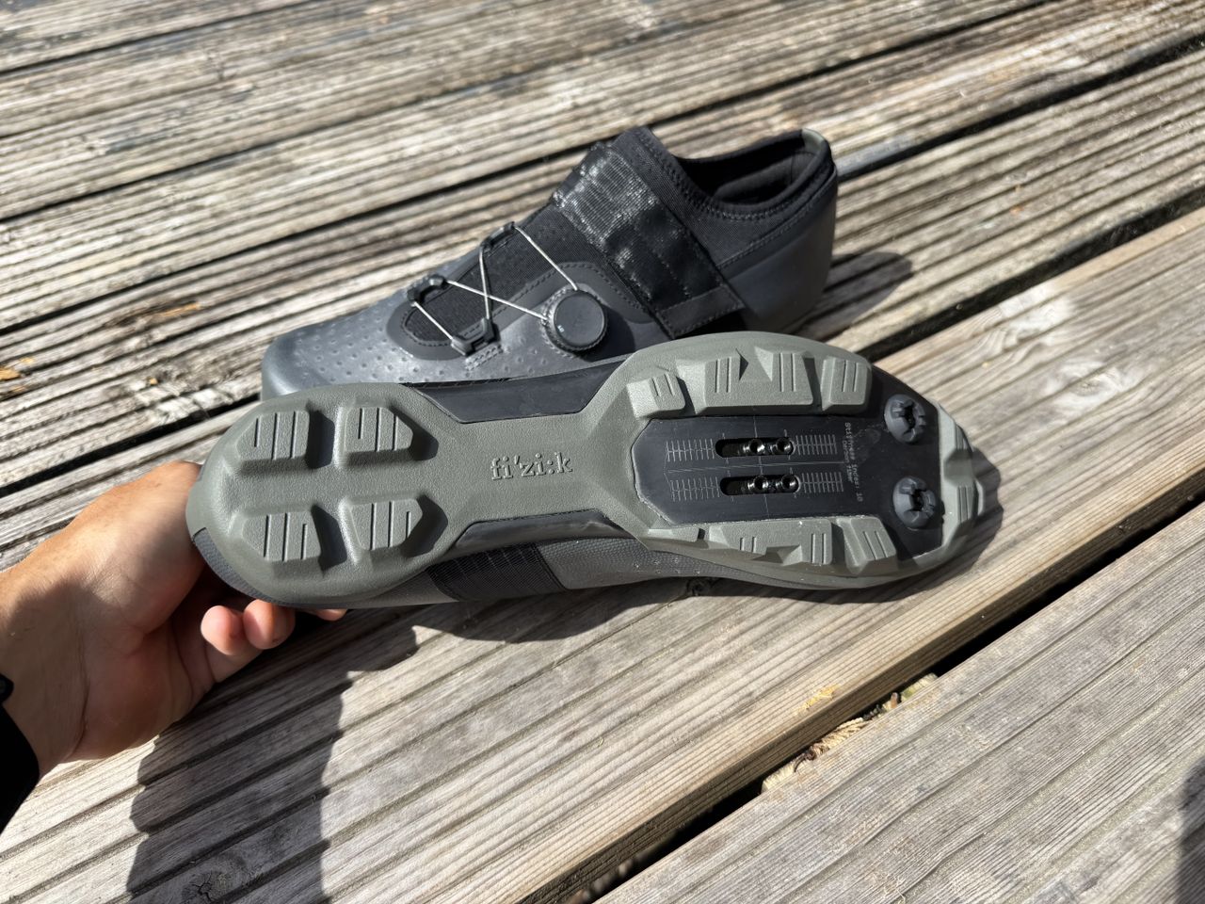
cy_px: 452
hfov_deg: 71.6
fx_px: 835
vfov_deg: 56.8
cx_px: 602
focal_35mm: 24
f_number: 1.78
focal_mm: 6.76
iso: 80
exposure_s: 1/1980
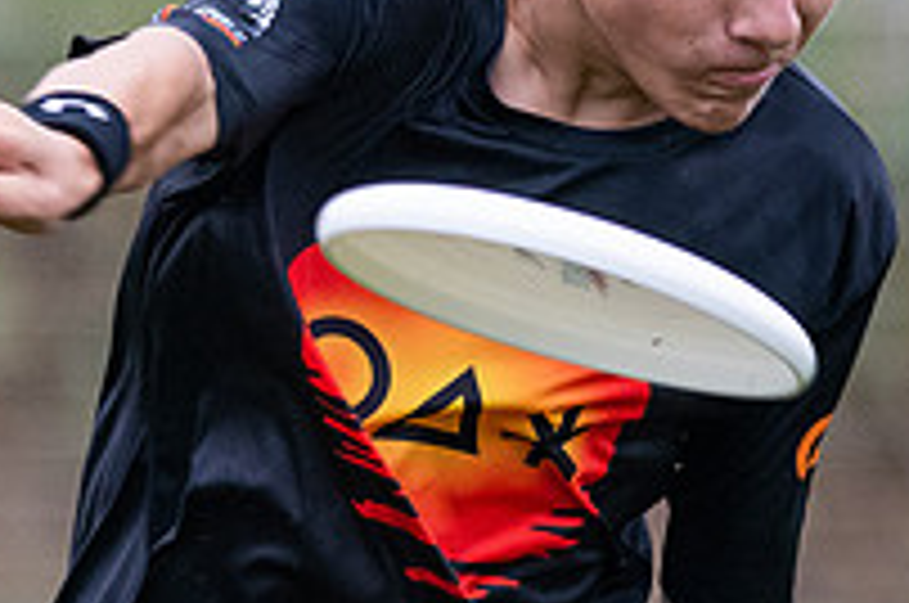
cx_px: 172
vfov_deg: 0.9
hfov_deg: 1.4
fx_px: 38419
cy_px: 501
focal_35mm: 1524
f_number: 4
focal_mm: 300
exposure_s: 1/2000
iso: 1600
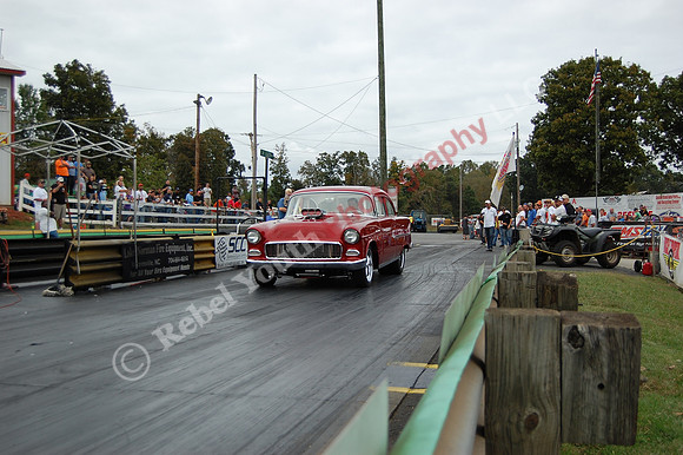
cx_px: 342
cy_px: 228
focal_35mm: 39
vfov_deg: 34.2
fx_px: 739
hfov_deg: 49.6
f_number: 4.2
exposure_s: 1/1000
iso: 220
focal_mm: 26
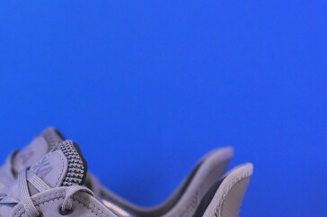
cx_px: -14
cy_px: 229
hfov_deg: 12.3
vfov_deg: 8.2
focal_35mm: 165
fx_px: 1495
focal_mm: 50
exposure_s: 1/320
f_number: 2.8
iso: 250
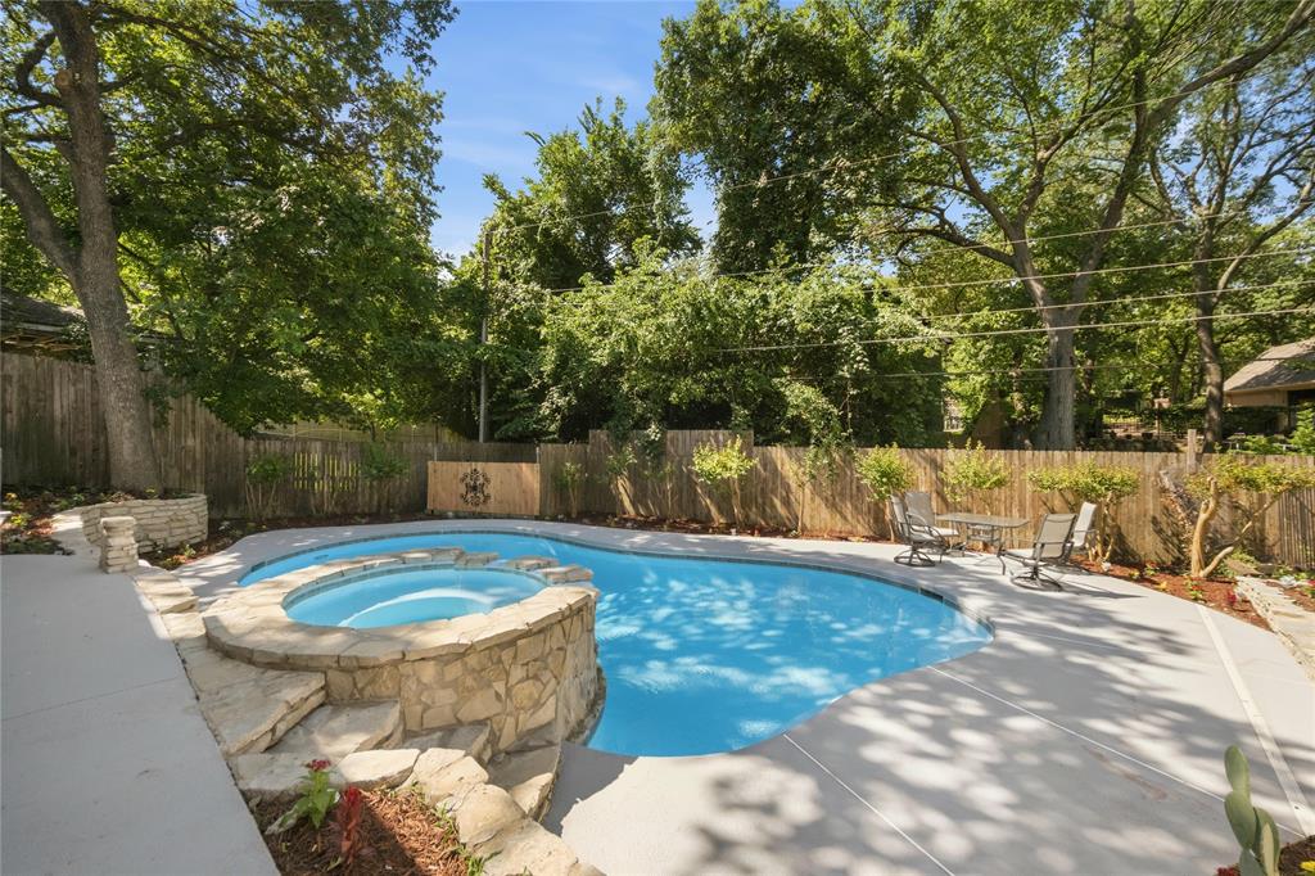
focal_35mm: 14
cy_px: 438
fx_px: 511
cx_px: 658
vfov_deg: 81.2
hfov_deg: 104.3
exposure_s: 1/750
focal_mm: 9
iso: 500
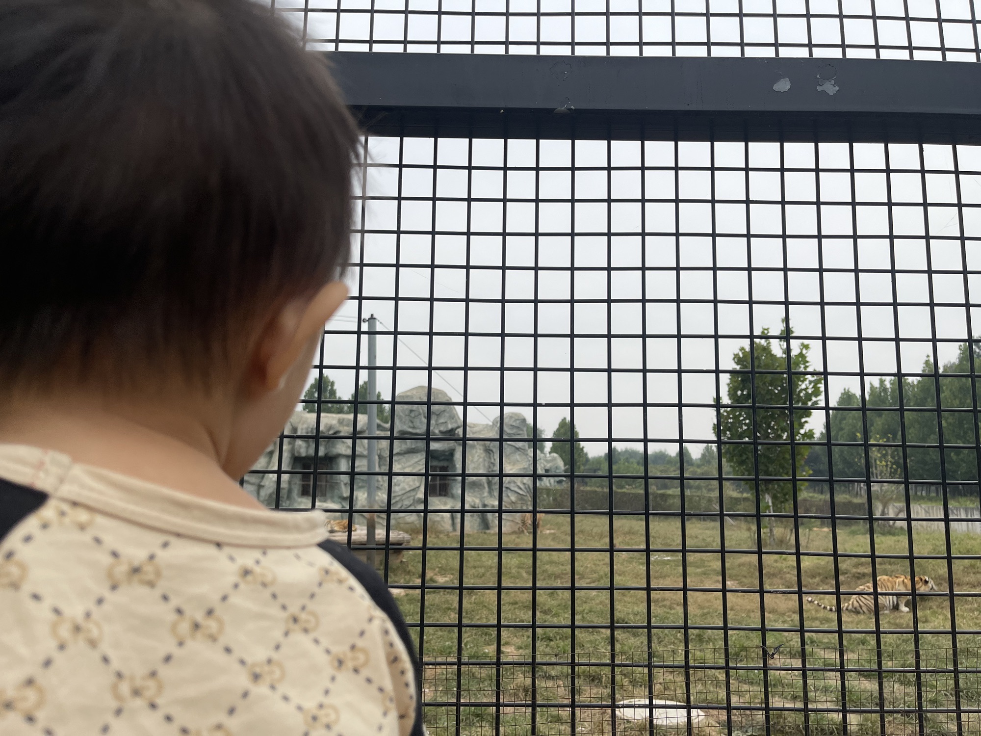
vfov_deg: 53.1
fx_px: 737
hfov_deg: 67.3
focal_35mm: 26
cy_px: 368
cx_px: 490
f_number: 1.6
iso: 32
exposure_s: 1/3663
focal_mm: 5.1
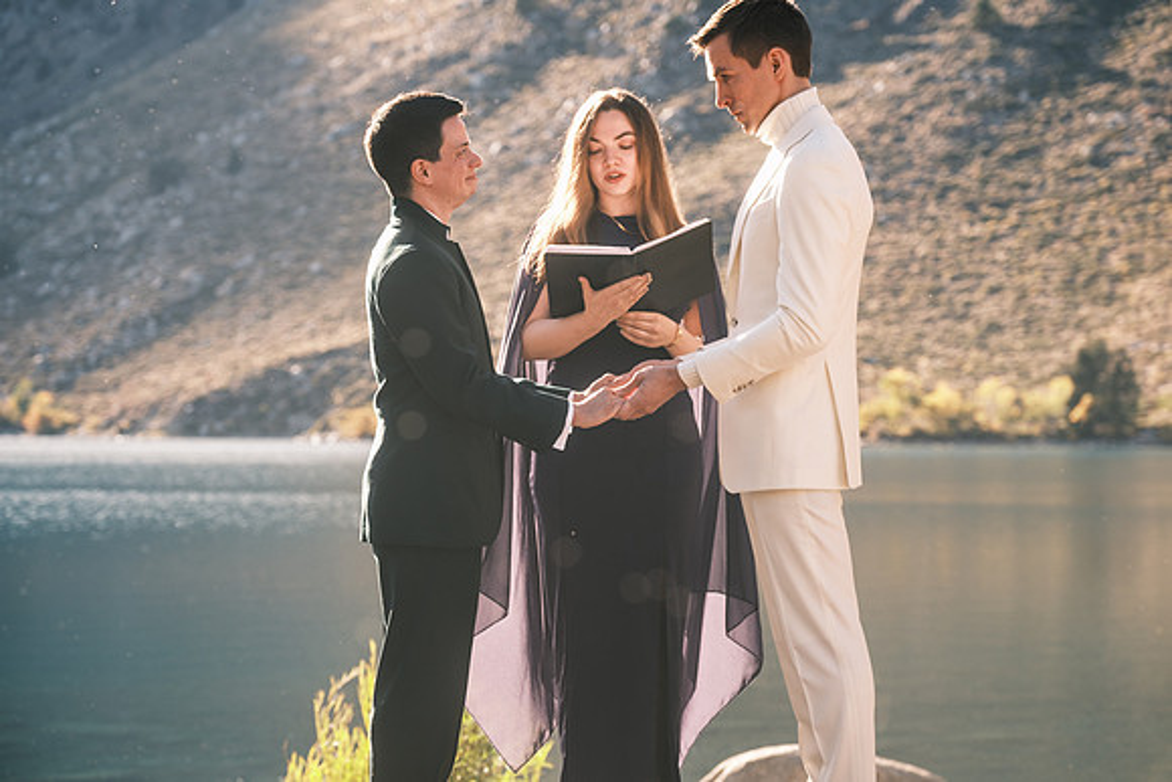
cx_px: 586
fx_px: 3093
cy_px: 391
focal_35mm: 95
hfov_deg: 21.5
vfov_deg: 14.4
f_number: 3.6
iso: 200
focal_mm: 63.4
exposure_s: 1/350
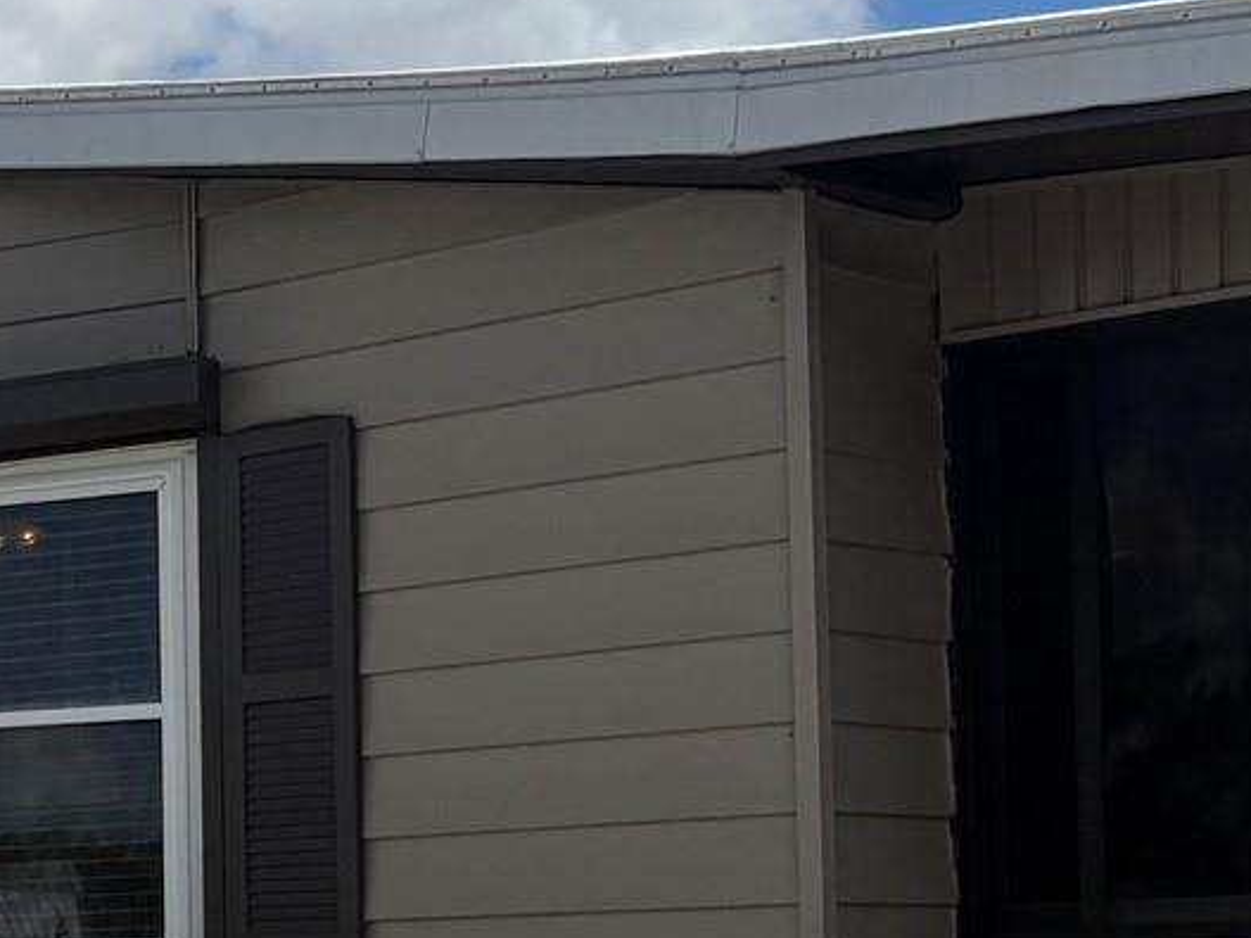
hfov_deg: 21.9
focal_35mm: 79
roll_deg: +2.0
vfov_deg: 18.1
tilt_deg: +1.2
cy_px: 971
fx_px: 2854
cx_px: -442
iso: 50
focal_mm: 5.96
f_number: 1.6
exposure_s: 1/6329
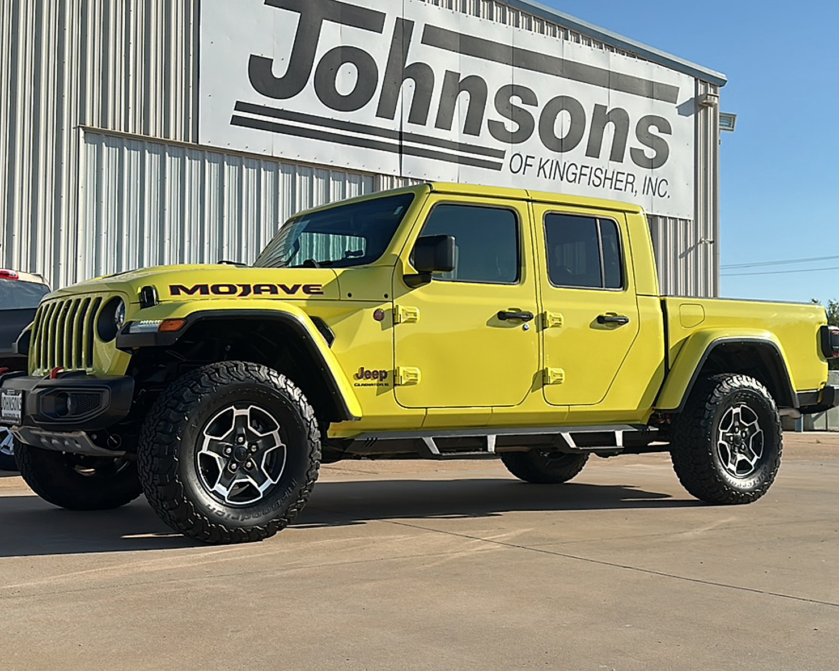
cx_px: 417
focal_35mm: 38
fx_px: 944
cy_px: 335
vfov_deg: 39.2
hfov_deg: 47.9
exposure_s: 1/6289
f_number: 1.78
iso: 80
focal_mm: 6.86
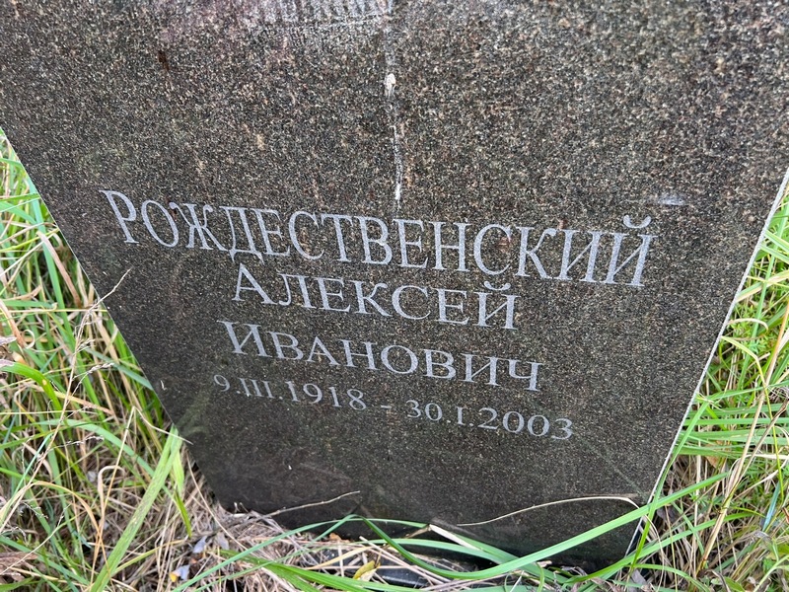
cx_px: 394
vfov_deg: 53.1
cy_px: 296
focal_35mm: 26
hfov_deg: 67.3
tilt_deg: -47.6
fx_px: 593
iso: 64
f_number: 1.5
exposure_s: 1/121
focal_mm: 5.7
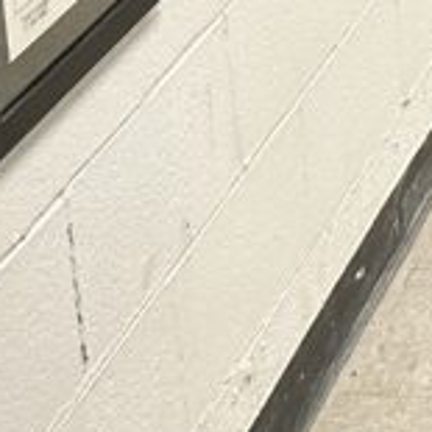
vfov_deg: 10.8
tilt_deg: -10.2
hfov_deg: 10.9
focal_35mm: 152
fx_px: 2146
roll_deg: +2.1
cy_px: -334
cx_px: 741
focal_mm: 5.7
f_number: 1.5
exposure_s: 1/60
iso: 80
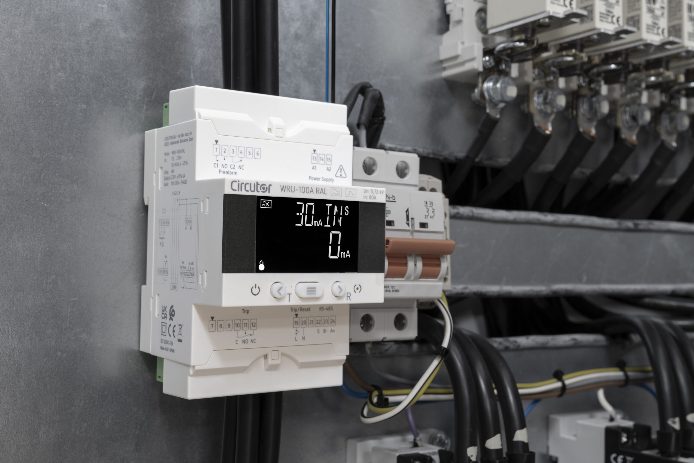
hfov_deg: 44.5
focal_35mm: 44
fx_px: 848
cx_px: 347
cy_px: 232
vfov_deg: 30.5
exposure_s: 5
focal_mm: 44
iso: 50
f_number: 14
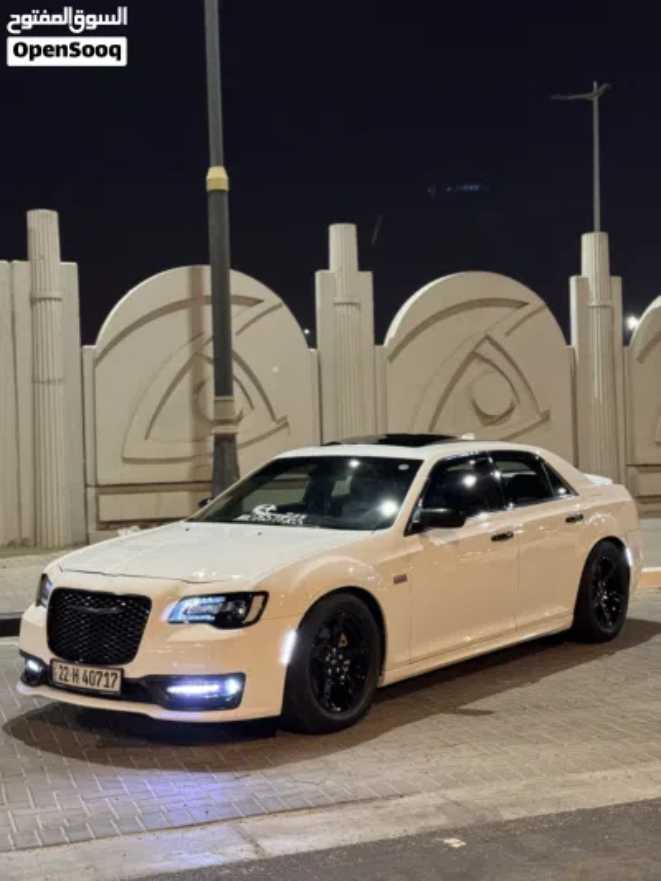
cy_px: 440
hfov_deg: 30.3
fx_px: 1222
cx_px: 330
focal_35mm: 48
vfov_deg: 39.6
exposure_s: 1/34
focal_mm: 6.76
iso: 500
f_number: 1.78
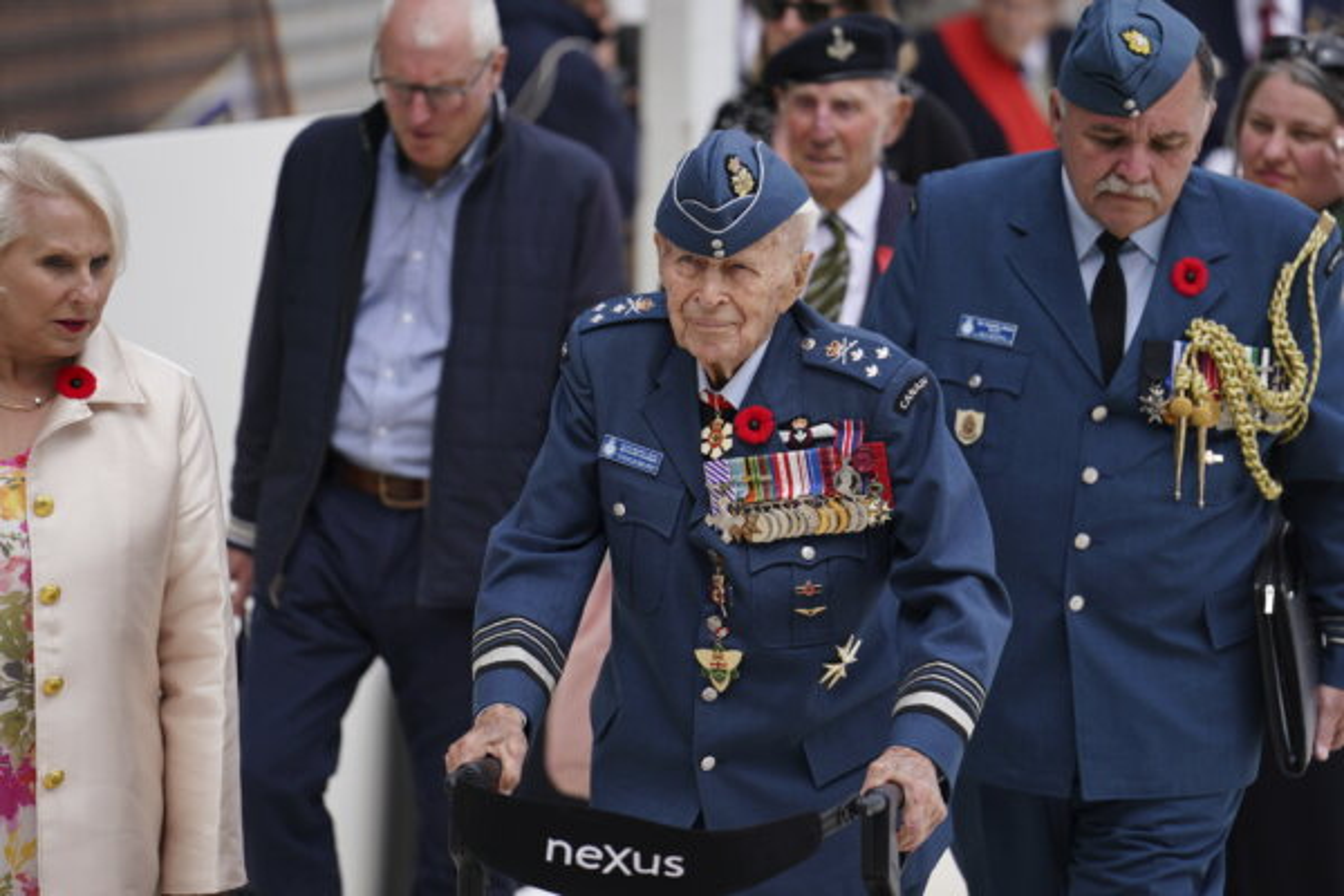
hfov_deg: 10.3
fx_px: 7466
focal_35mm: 200
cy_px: 448
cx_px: 672
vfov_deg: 6.9
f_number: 2.8
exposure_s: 1/2500
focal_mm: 200
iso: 160
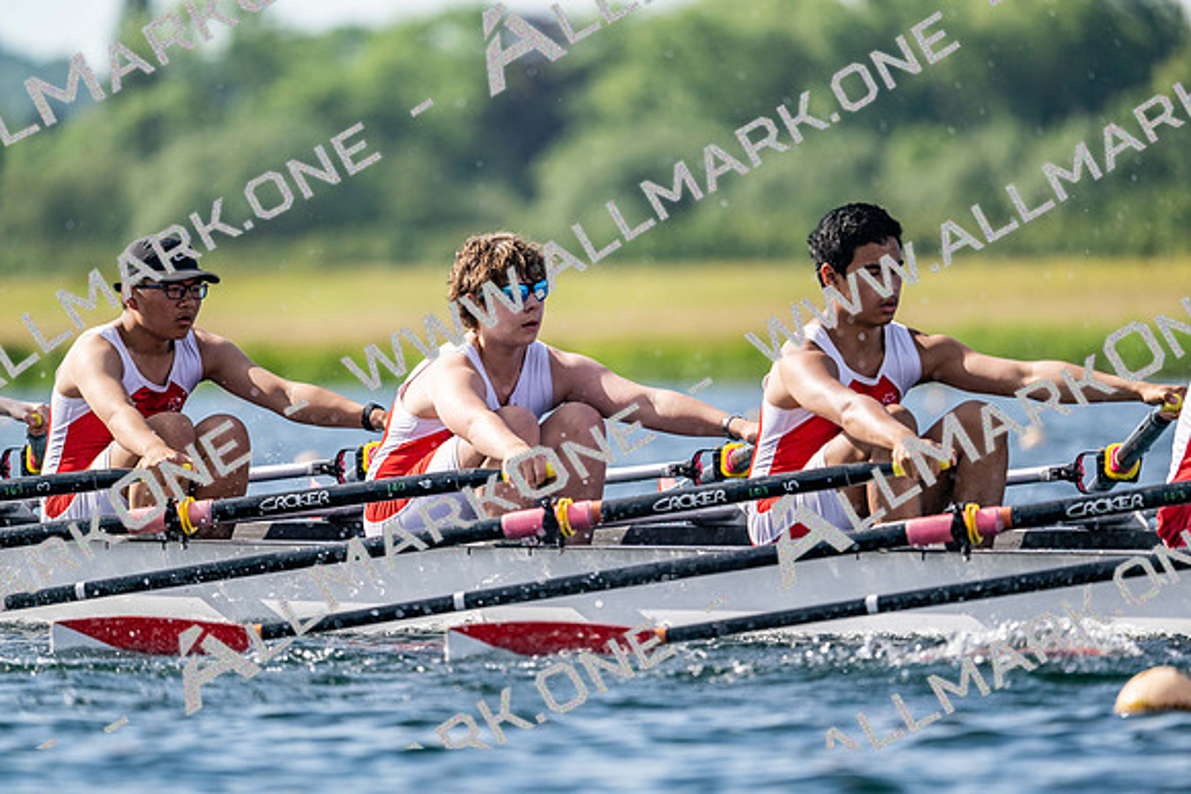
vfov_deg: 3.4
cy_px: 397
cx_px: 596
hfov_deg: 5.2
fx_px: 13236
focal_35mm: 400
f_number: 4.5
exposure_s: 1/2500
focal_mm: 400
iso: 250
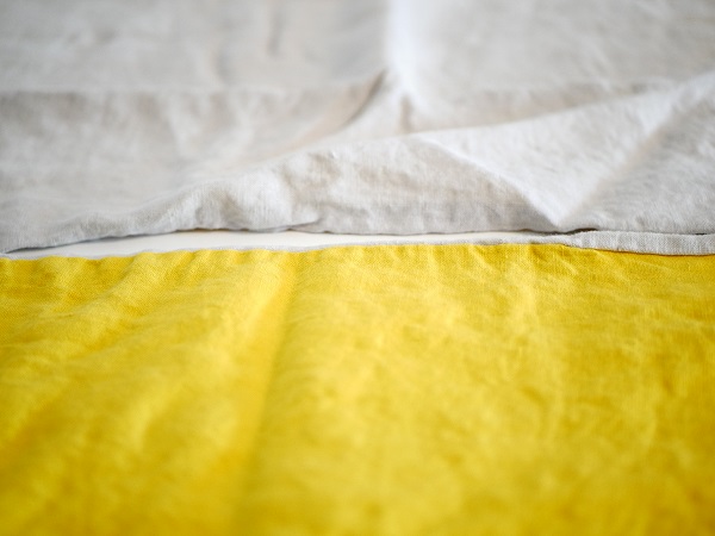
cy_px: 268
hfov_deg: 38.2
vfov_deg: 29.1
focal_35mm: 50
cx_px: 358
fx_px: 1033
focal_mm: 25
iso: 2000
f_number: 1.7
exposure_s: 1/60
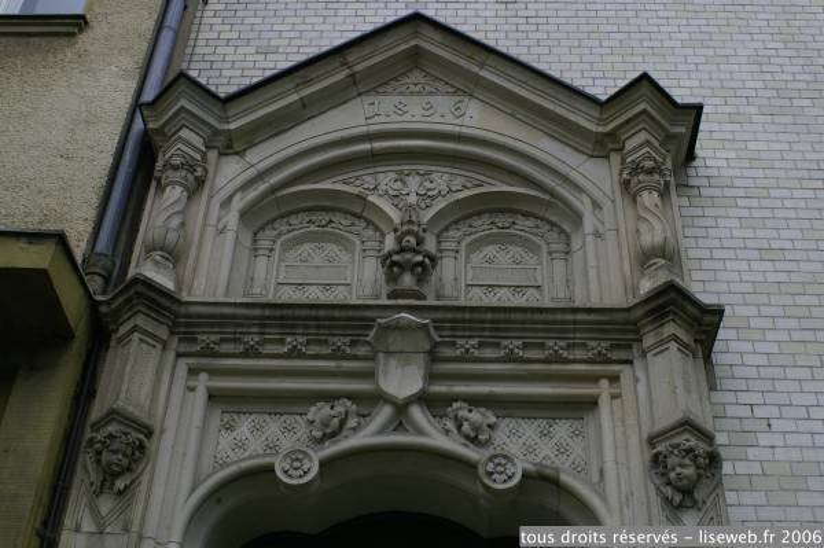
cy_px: 274
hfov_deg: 43.6
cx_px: 412
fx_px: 1029
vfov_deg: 29.8
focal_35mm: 45
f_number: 8
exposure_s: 1/100
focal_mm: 30
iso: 100
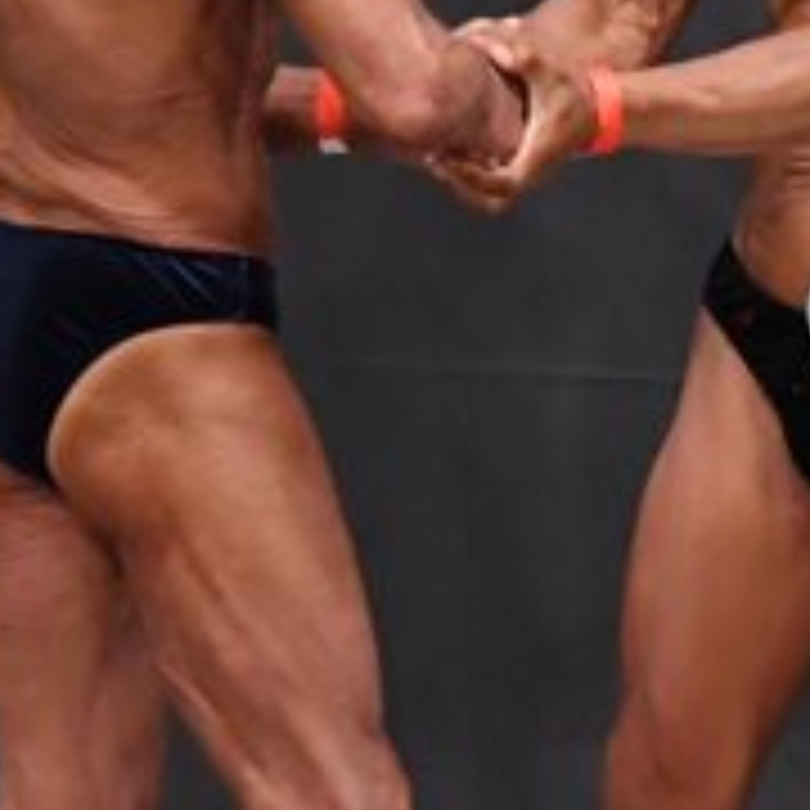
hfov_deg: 1.9
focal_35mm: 934
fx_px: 24726
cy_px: 531
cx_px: 1204
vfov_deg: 1.9
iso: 5000
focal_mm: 170
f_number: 5.6
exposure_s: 1/400
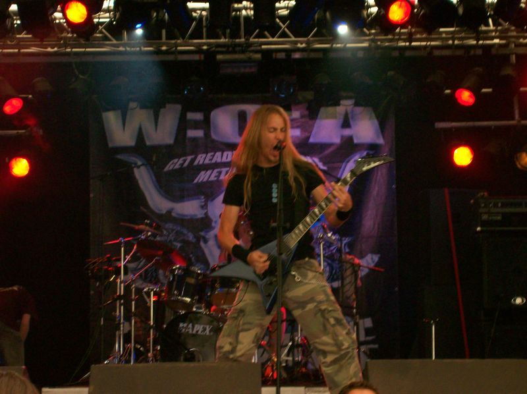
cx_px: 264
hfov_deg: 18.2
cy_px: 197
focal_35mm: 108
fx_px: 1642
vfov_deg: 13.7
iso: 140
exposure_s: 1/88.3
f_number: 4.8
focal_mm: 18
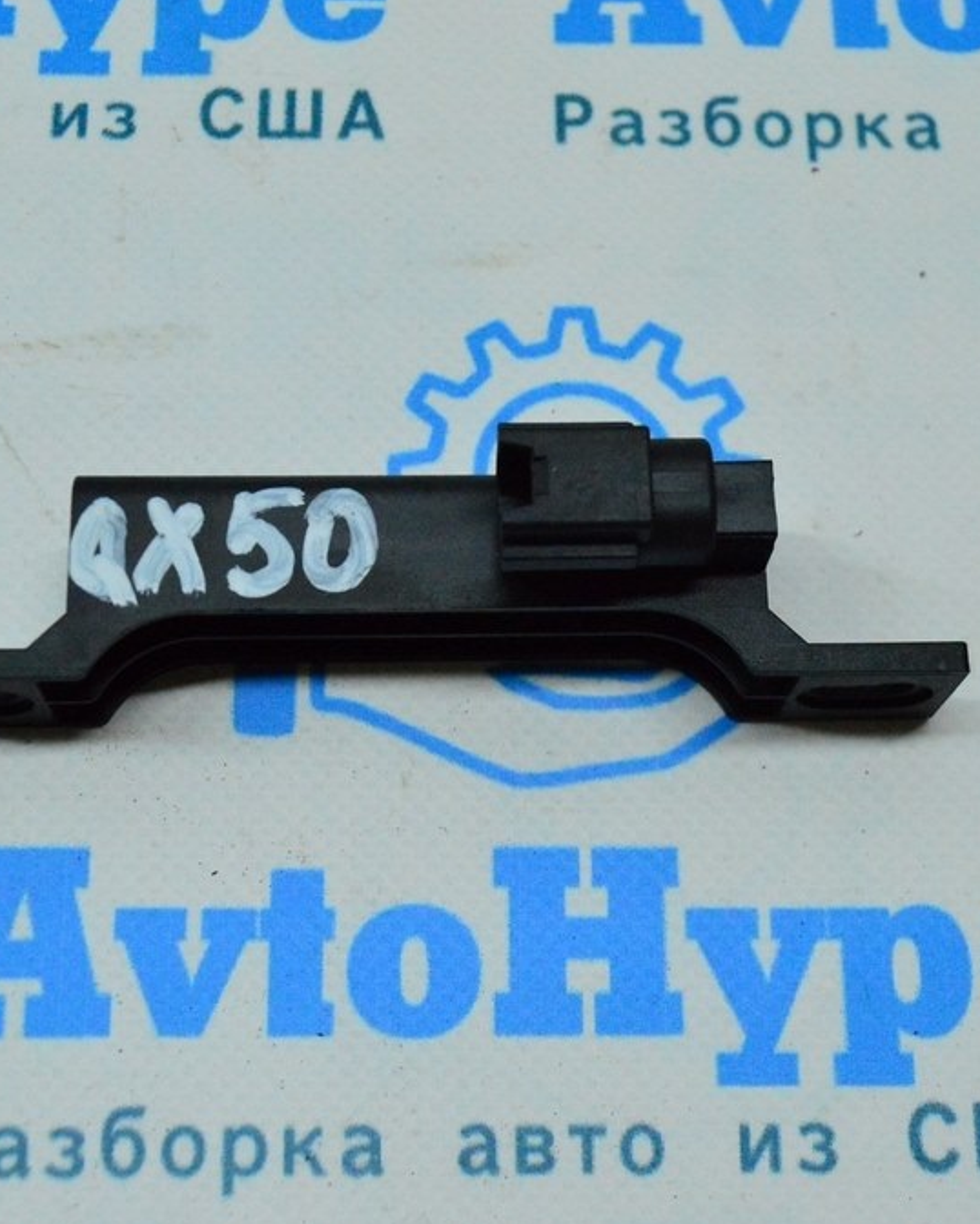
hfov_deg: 25.4
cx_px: 446
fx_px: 2174
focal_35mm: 60
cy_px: 617
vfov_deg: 31.4
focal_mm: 28
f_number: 6.3
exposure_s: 1/800
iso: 6400
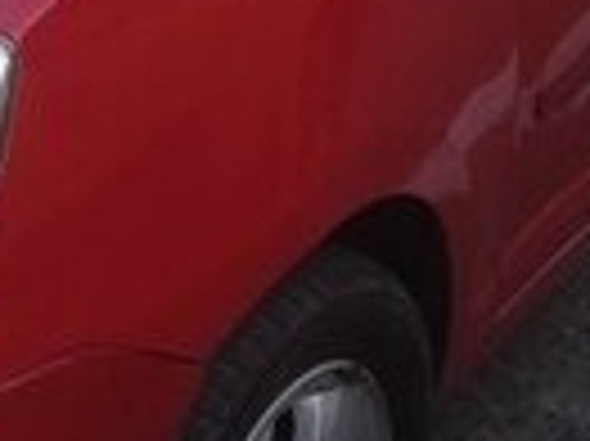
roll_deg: +0.3
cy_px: -106
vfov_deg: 8.8
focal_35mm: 166
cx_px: 126
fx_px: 2827
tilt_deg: -21.9
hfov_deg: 11.9
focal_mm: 4.12
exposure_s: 1/321
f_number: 2.4
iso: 50
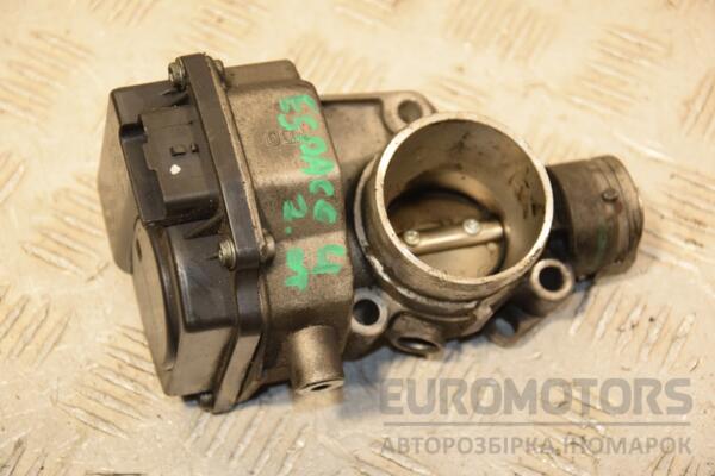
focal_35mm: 99
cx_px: 358
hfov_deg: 20.6
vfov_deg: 13.8
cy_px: 238
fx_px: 1966
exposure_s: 1/200
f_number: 5.3
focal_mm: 66
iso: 800
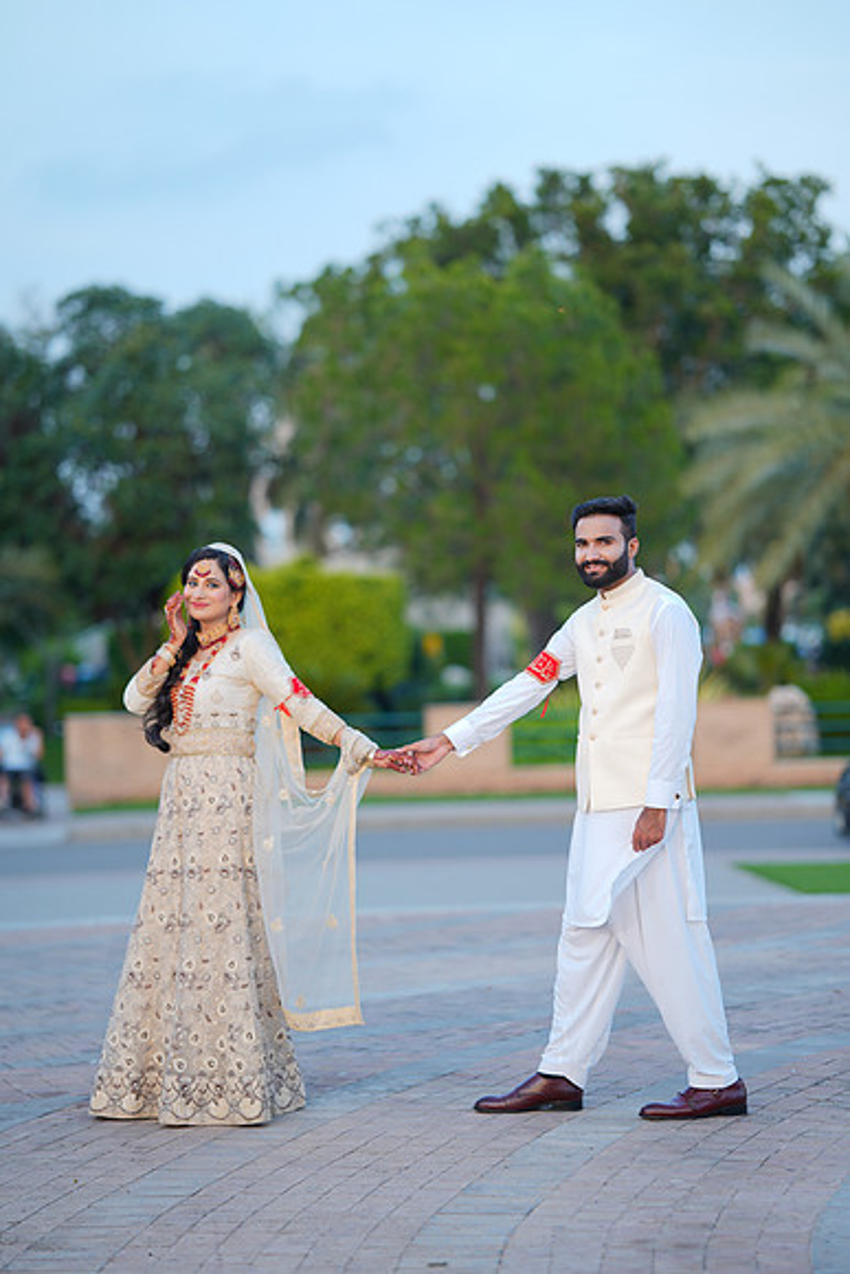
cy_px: 637
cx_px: 425
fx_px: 3008
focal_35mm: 85
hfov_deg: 16.1
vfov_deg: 23.9
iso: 80
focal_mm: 85
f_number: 1.4
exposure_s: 1/400
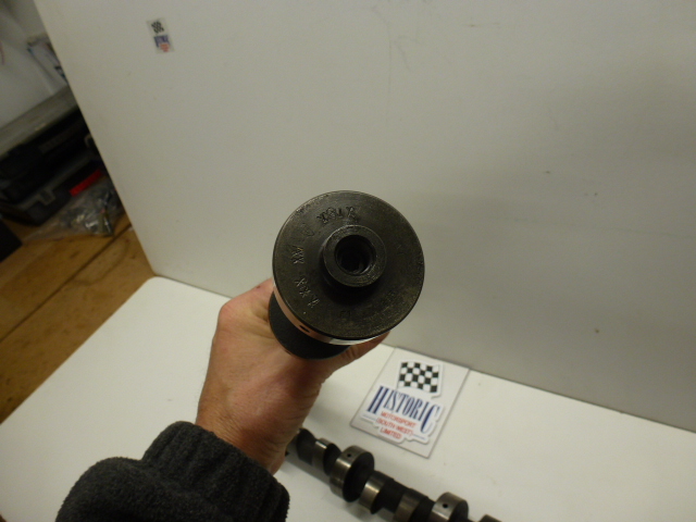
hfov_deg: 71.6
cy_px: 261
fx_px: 483
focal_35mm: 24
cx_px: 348
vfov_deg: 56.8
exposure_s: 1/60
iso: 100
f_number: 3.3
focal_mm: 4.3
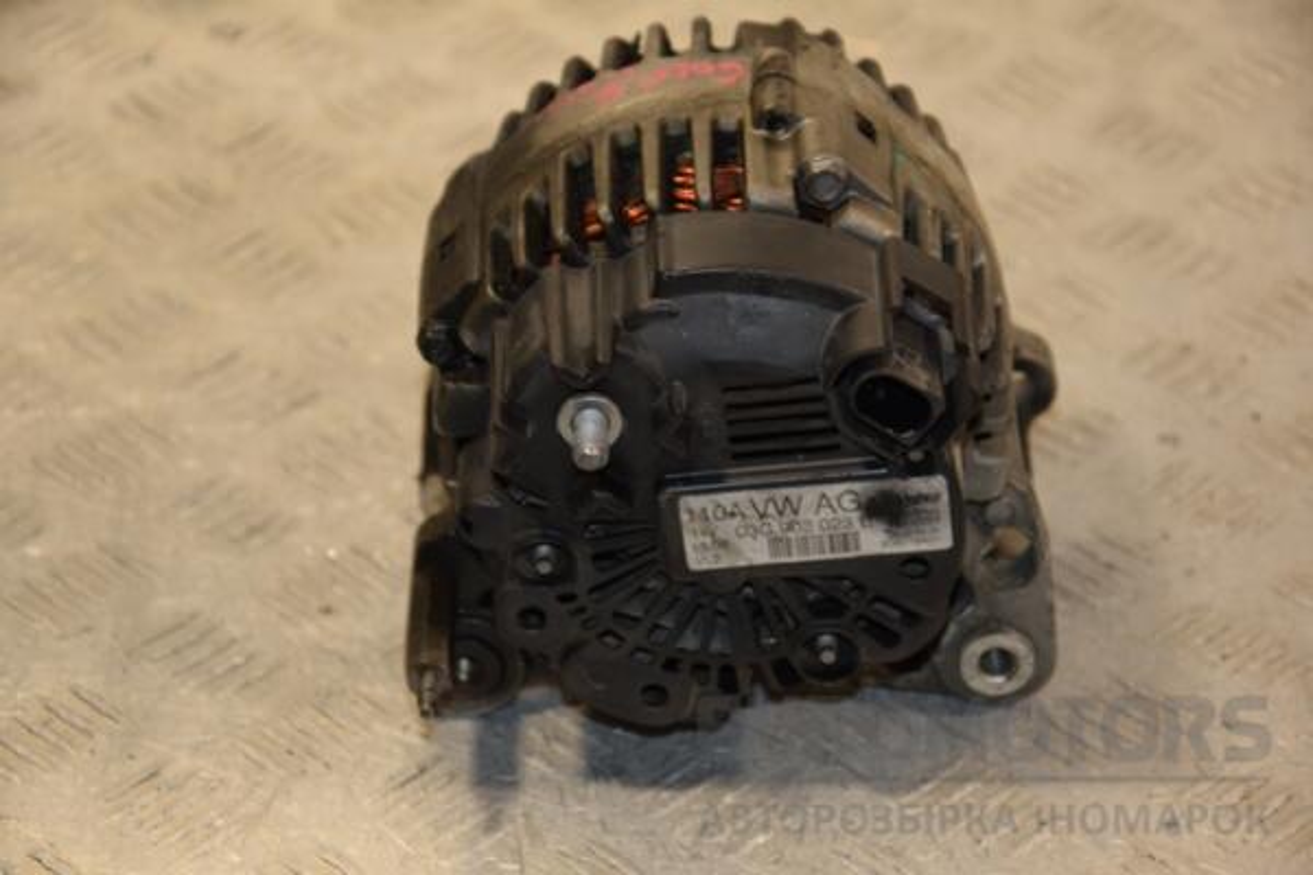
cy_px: 438
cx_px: 656
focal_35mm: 120
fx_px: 4376
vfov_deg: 11.4
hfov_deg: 17.1
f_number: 5.3
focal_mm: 80
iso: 800
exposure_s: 1/160
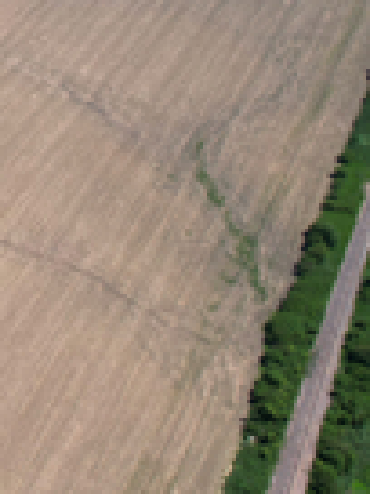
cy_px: 22
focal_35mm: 70
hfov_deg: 15.2
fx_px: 998
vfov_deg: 26.5
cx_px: -443
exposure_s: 1/2000
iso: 100
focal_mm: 8.38
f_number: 2.8
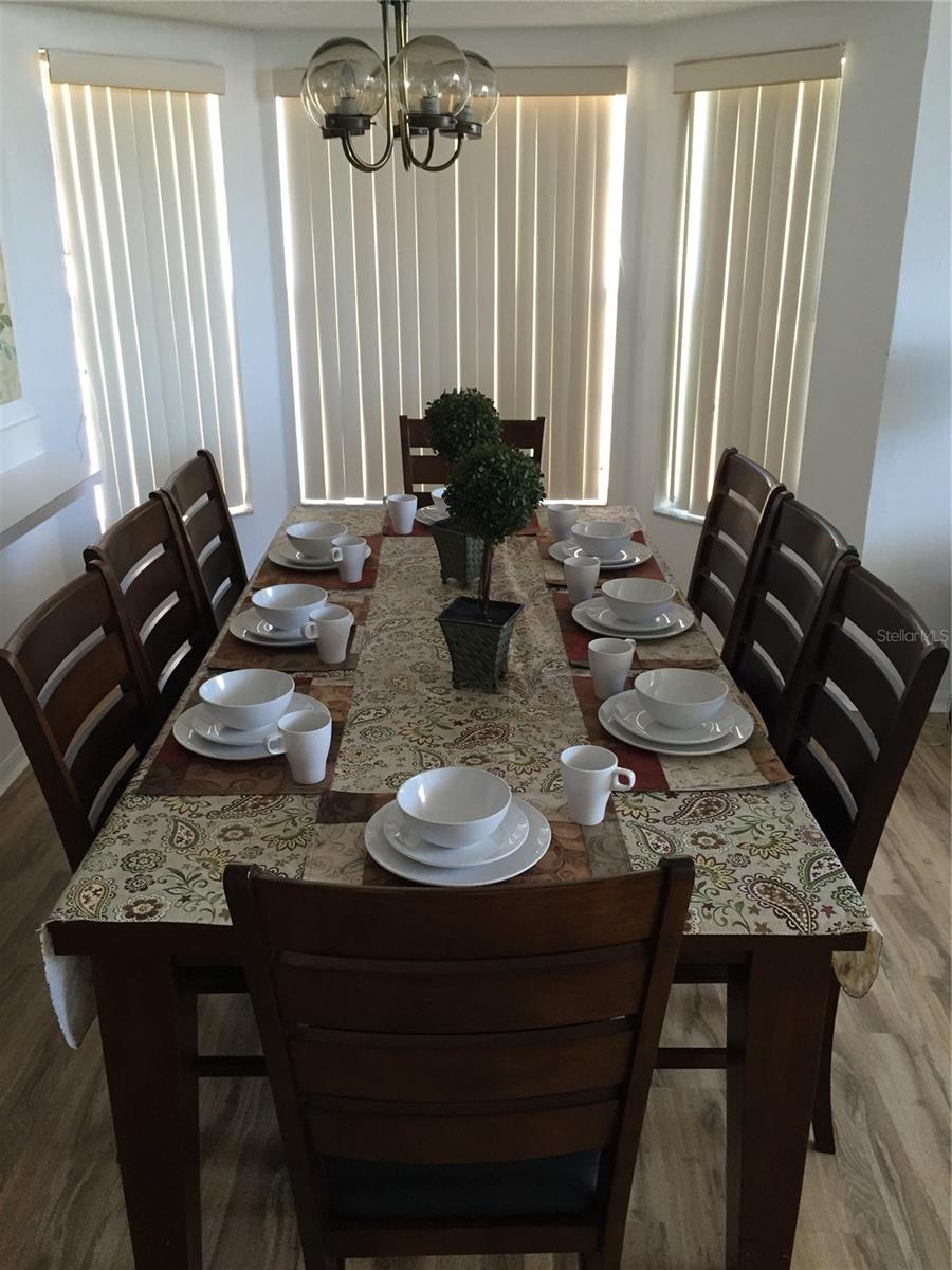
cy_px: 635
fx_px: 1063
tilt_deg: -20.3
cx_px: 476
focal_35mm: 29
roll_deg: -0.3
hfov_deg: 48.2
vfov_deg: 61.7
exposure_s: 1/30
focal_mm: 4.15
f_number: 2.2
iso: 50
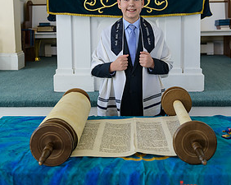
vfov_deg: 29.0
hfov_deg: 36.7
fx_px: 348
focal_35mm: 51
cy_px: 38
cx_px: 115
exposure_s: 1/125
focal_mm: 34
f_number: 3.2
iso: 400
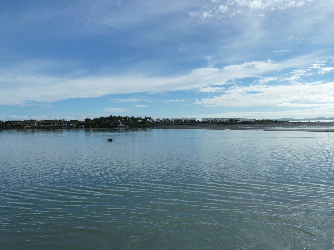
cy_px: 125
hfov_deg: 69.4
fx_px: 241
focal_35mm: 25
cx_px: 167
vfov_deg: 54.9
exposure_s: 1/500
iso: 125
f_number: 5.6
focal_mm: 4.1
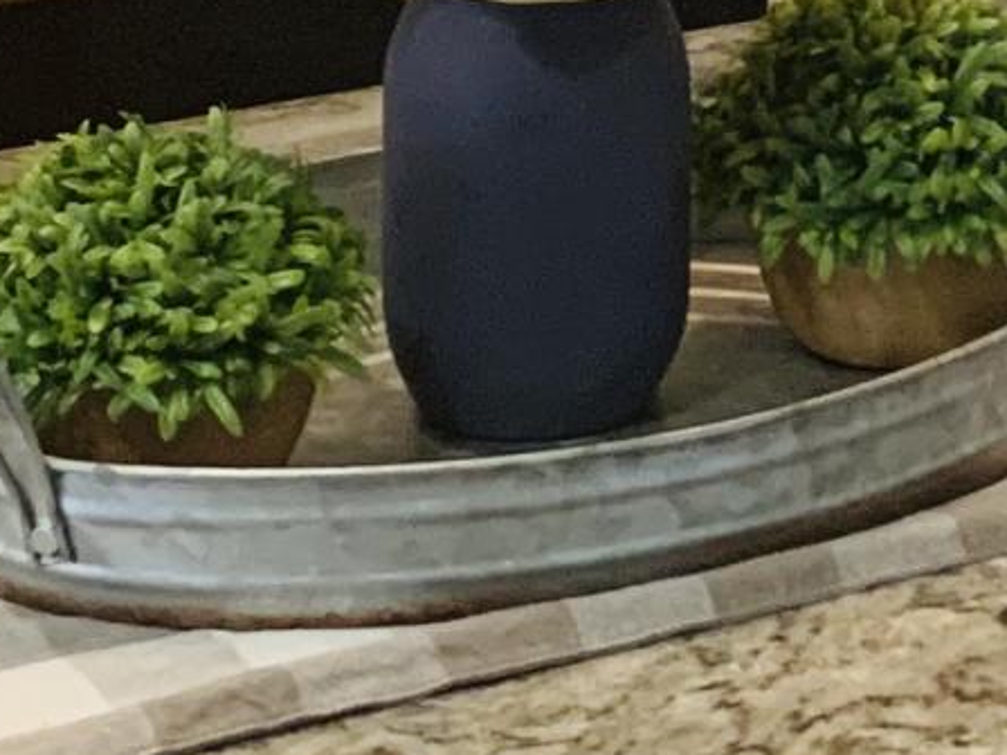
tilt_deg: -8.9
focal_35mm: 174
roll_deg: -1.8
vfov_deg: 8.3
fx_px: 5062
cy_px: -539
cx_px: 1396
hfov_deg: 11.0
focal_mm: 4.25
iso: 250
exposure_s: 1/60
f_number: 1.8
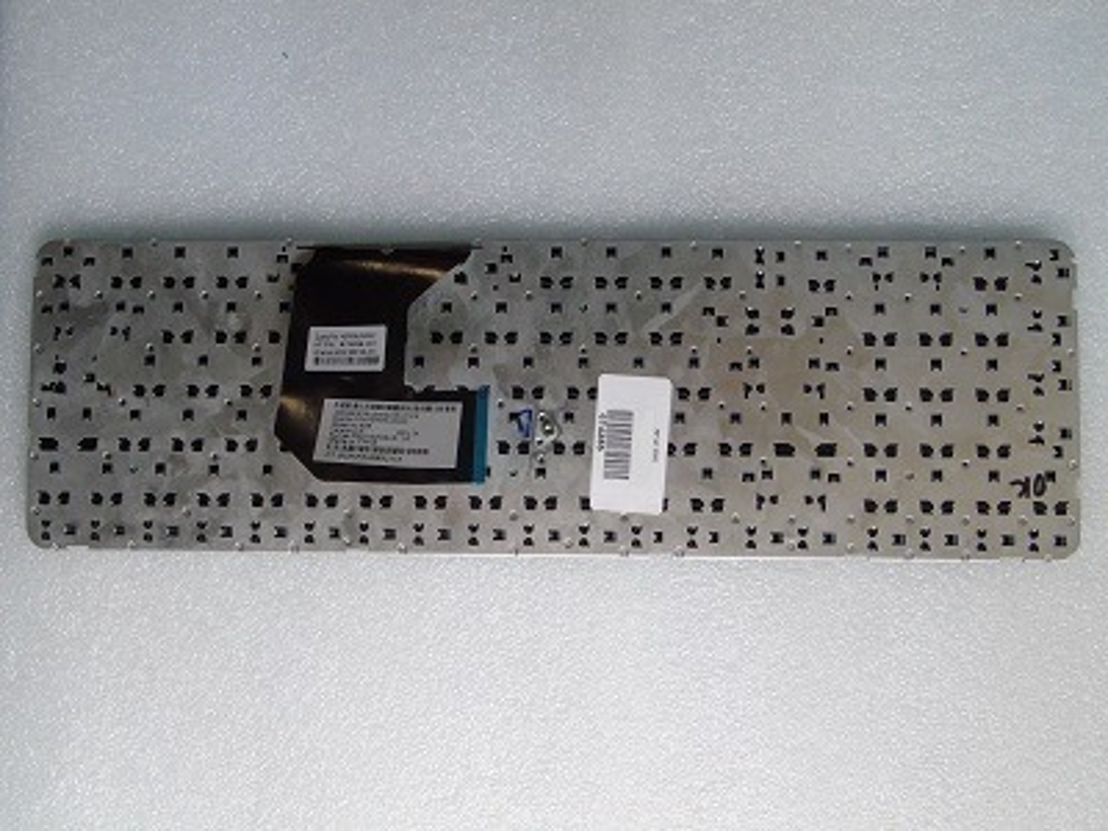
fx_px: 928
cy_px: 416
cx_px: 554
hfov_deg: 61.7
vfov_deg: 48.2
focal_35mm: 29
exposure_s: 1/40
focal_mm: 5.2
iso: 400
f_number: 6
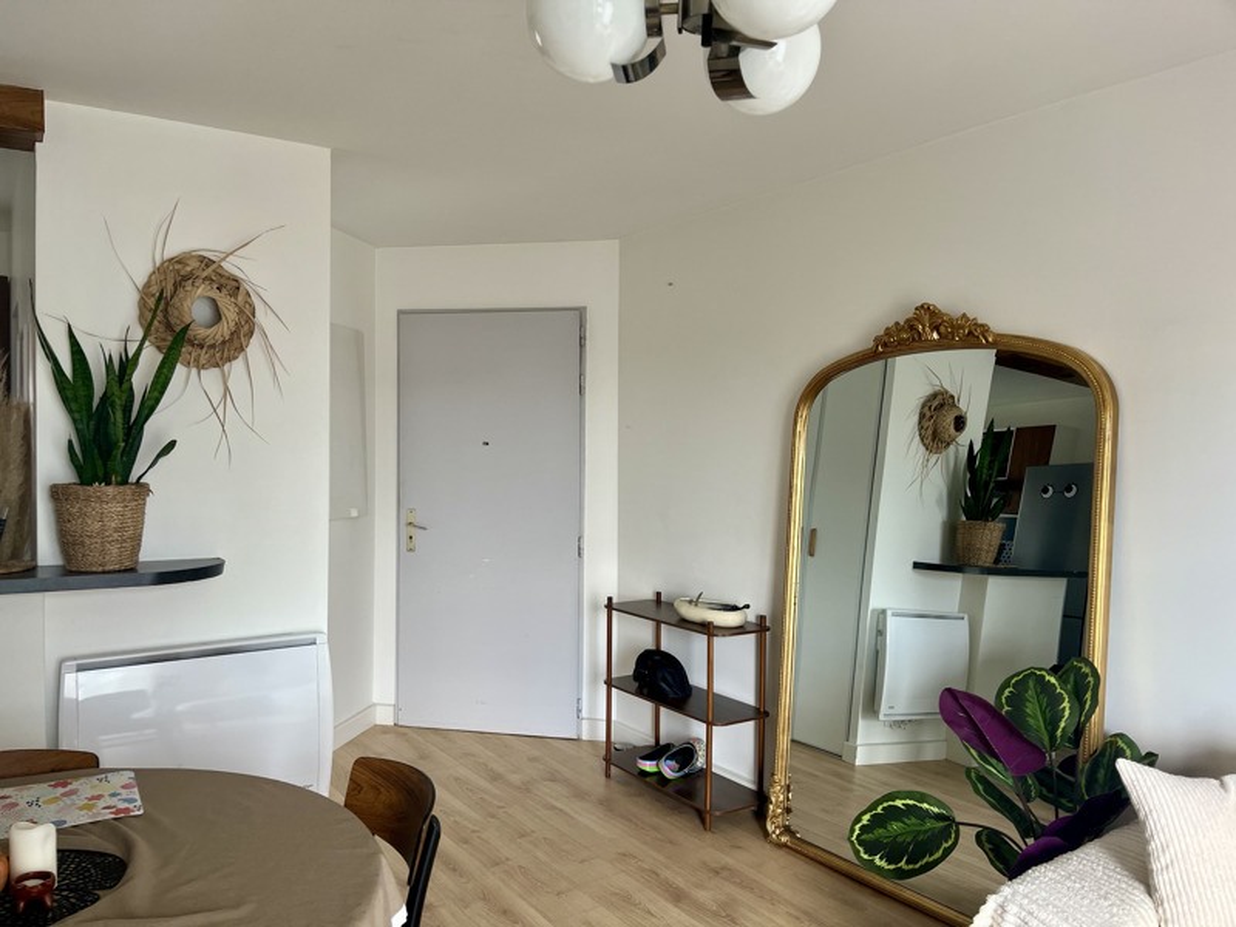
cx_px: 618
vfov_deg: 53.1
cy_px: 464
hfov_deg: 67.3
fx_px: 928
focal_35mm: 26
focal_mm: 5.1
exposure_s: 1/122
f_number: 1.6
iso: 80
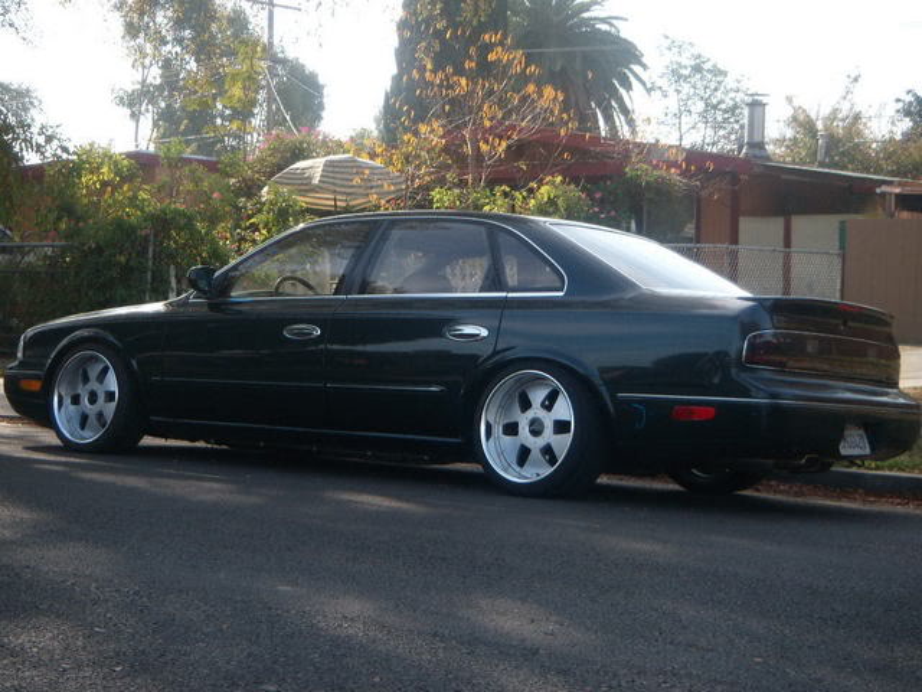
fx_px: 1758
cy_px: 346
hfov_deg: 29.4
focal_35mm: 66
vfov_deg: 22.3
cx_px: 461
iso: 64
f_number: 3.9
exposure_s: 1/286
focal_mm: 11
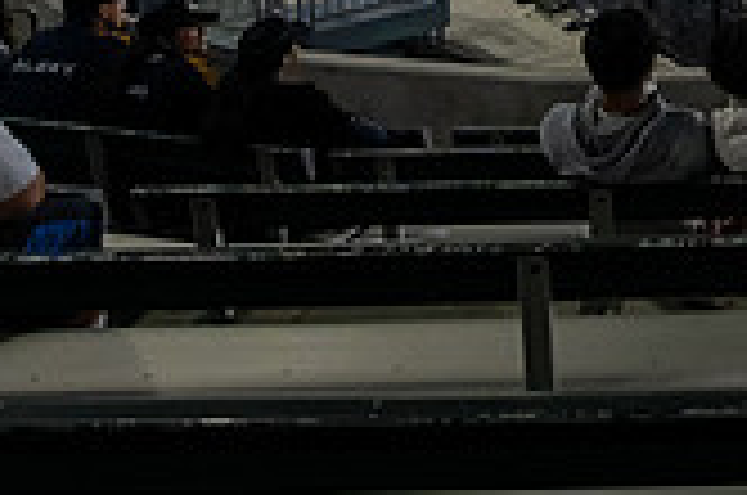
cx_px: 936
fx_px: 1015
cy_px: -261
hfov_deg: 32.1
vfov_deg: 22.3
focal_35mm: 49
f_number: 8
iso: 5600
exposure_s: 1/250
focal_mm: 14
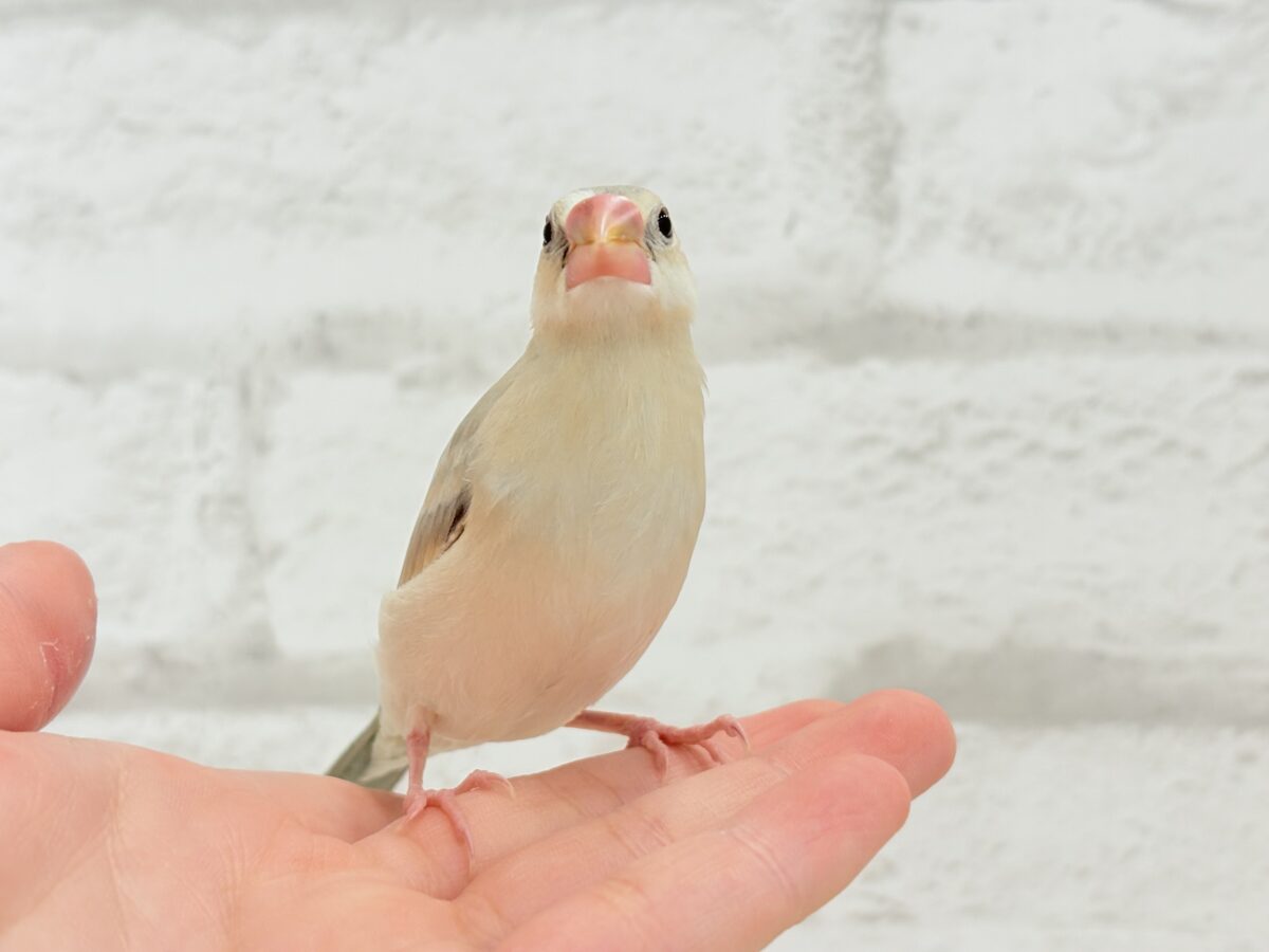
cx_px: 634
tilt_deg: +4.4
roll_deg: +0.6
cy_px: 476
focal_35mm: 52
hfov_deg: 36.8
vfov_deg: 28.0
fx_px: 1906
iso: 50
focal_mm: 5.96
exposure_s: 1/100
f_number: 1.6
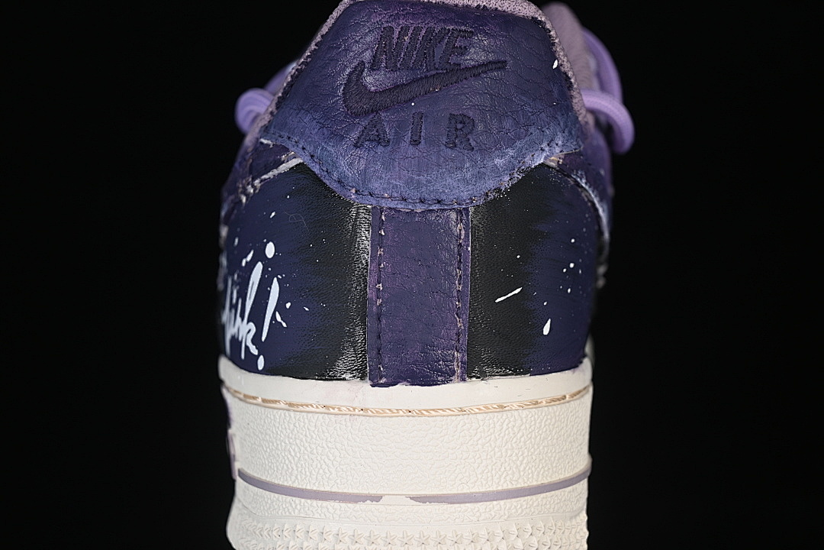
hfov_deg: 27.0
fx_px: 1717
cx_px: 412
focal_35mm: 75
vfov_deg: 18.2
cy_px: 275
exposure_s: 1/80
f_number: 7.1
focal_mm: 50
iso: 160
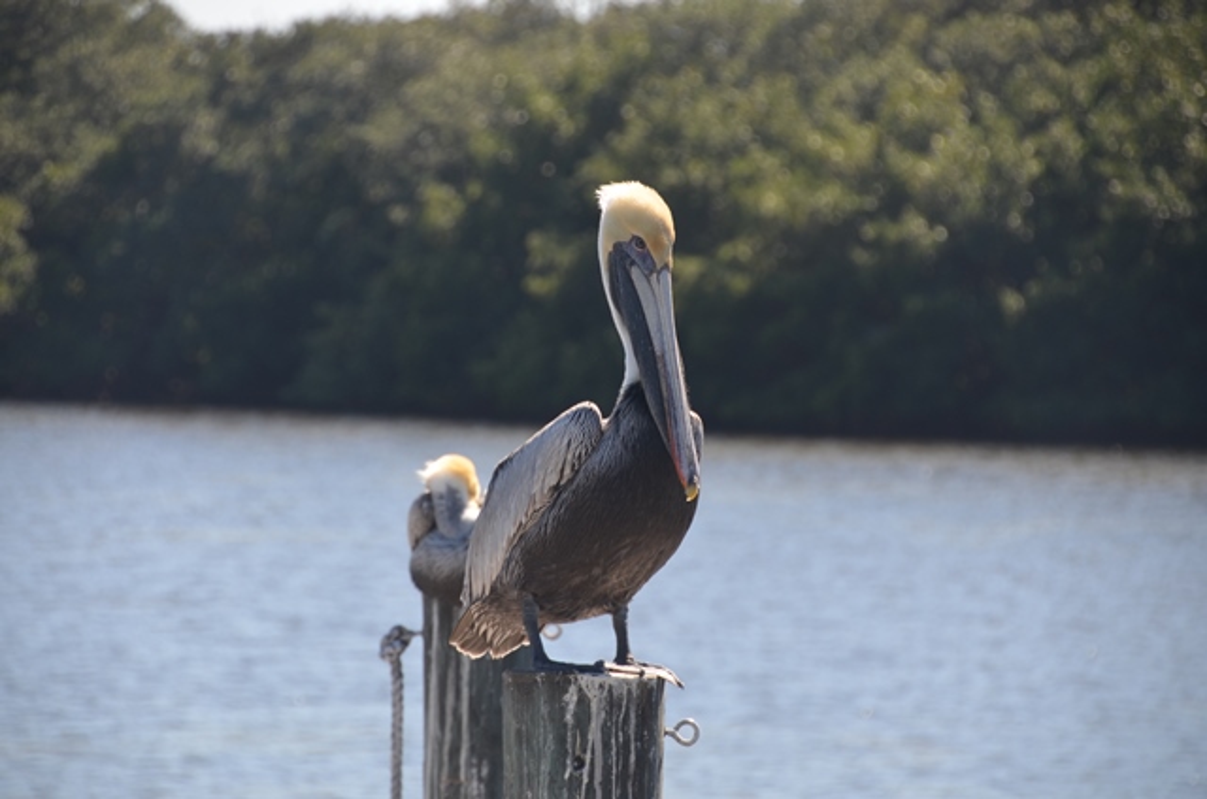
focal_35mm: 210
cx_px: 604
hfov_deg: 9.8
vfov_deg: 6.5
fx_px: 7027
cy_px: 400
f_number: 6
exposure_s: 1/500
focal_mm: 140
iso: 200
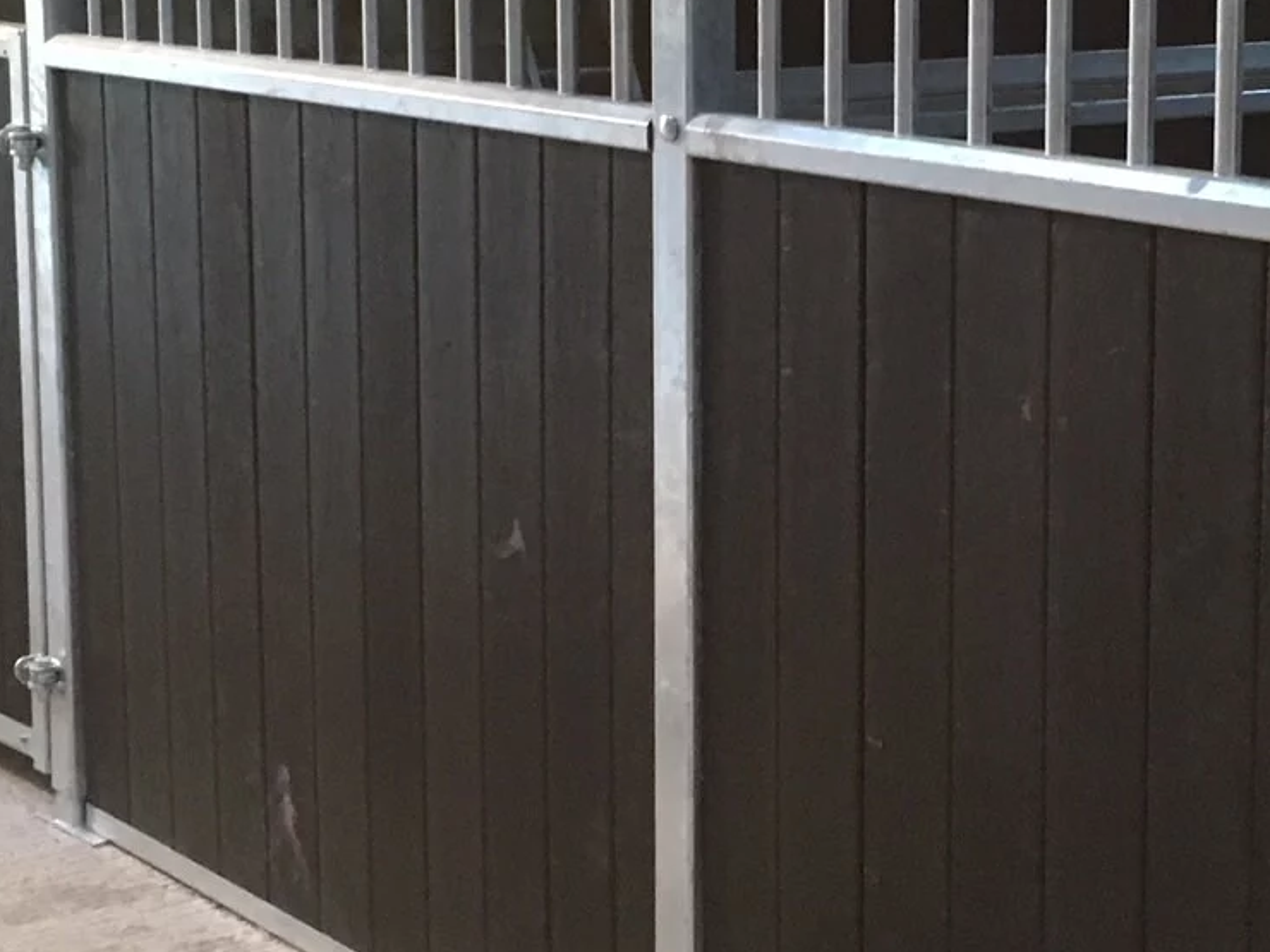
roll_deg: -0.2
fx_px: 2898
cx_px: 923
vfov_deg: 18.6
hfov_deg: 24.5
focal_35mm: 79
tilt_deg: -8.6
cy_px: 276
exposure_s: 1/17
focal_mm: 4.15
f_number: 2.2
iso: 200
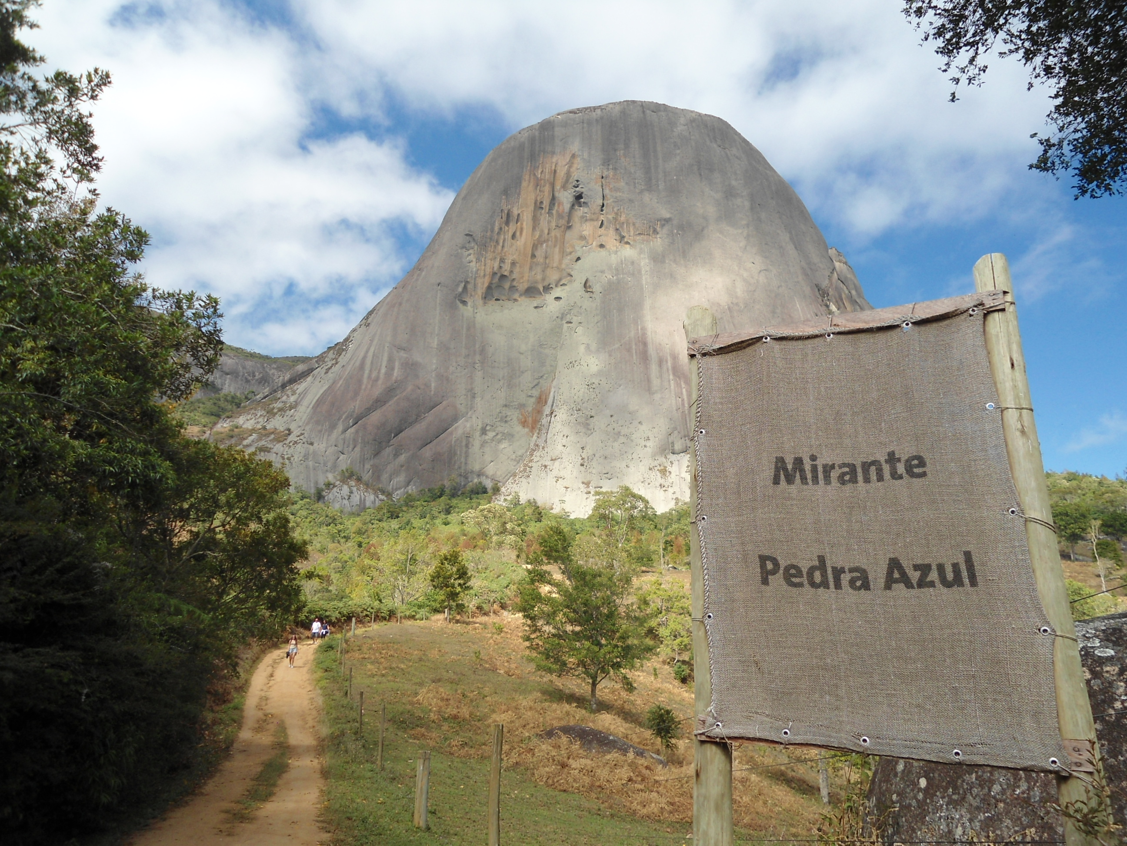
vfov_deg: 53.1
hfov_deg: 67.3
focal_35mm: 26
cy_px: 423
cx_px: 564
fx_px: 846
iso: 80
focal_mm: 4.7
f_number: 2.8
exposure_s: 1/800
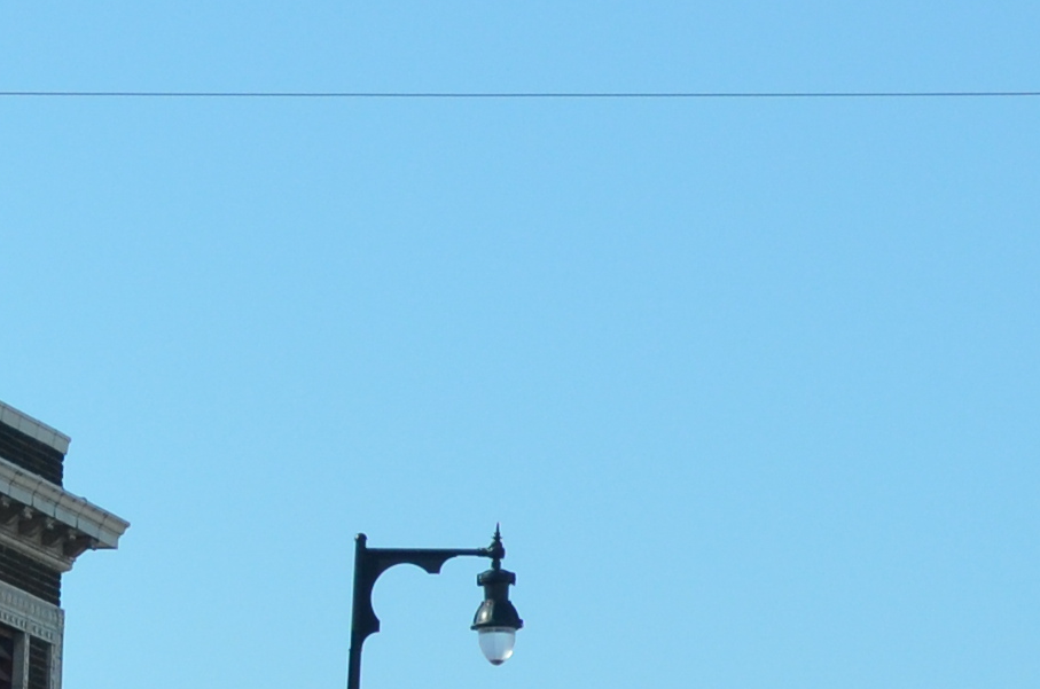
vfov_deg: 4.2
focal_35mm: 326
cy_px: 658
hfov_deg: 6.3
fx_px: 9400
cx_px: -10
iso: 400
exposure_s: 1/1600
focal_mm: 40
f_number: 5.6
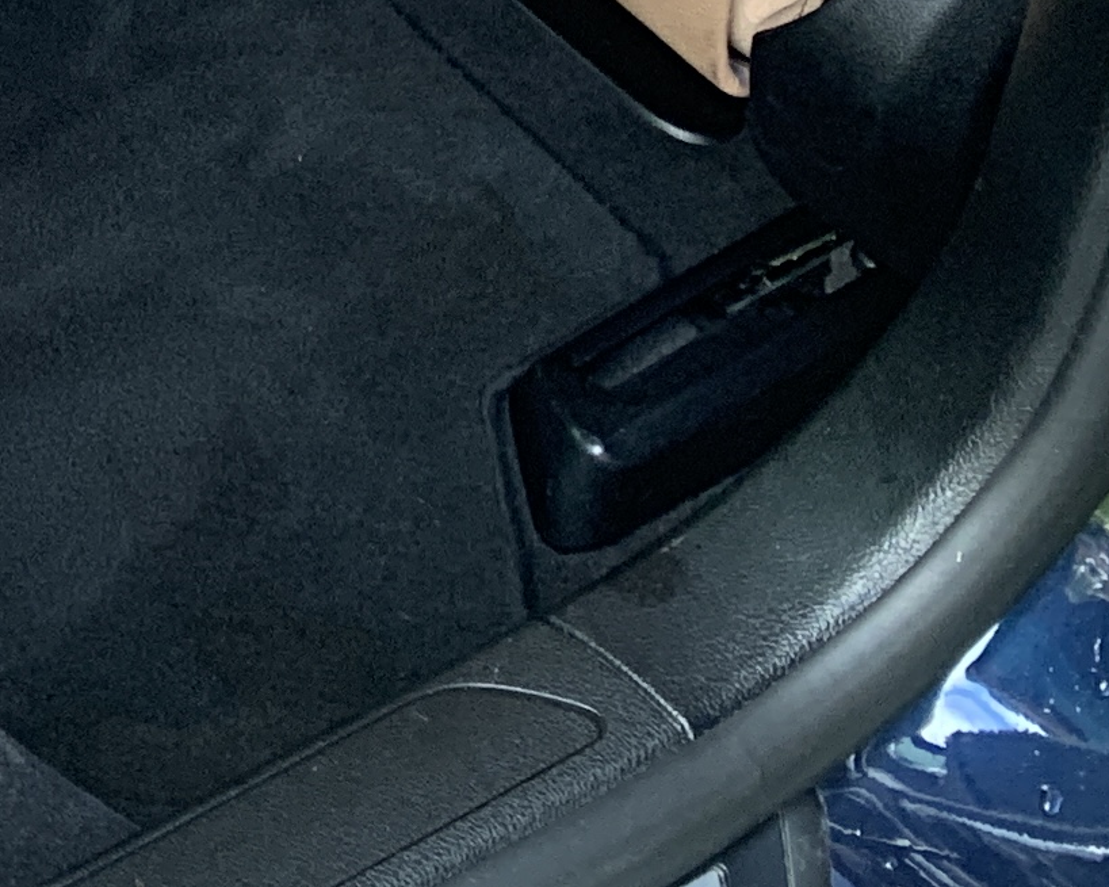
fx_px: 4102
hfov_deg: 13.2
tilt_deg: -32.3
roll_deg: -1.0
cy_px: -945
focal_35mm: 125
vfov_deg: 11.1
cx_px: -1127
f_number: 1.8
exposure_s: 1/101
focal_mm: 4.25
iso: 100
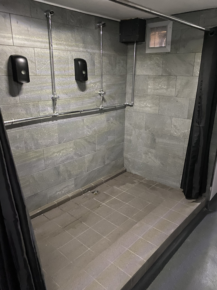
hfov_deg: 53.1
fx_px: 217
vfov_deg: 67.3
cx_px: 108
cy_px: 145
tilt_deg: -19.0
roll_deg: -0.7
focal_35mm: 26
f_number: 1.8
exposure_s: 1/20
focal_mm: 4.25
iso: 800
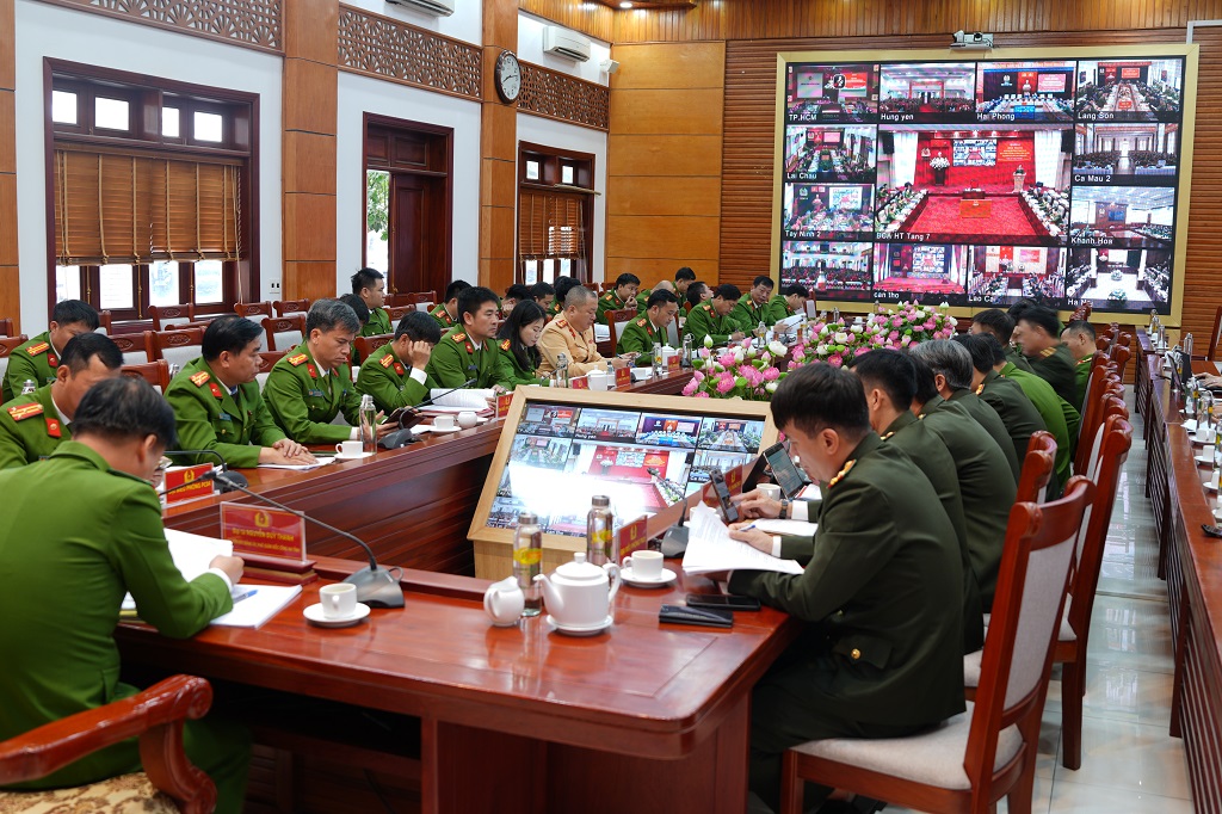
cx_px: 611
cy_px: 407
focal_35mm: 36
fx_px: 1222
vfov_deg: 36.8
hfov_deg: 53.1
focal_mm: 24
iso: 80
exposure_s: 1/10
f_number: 3.2
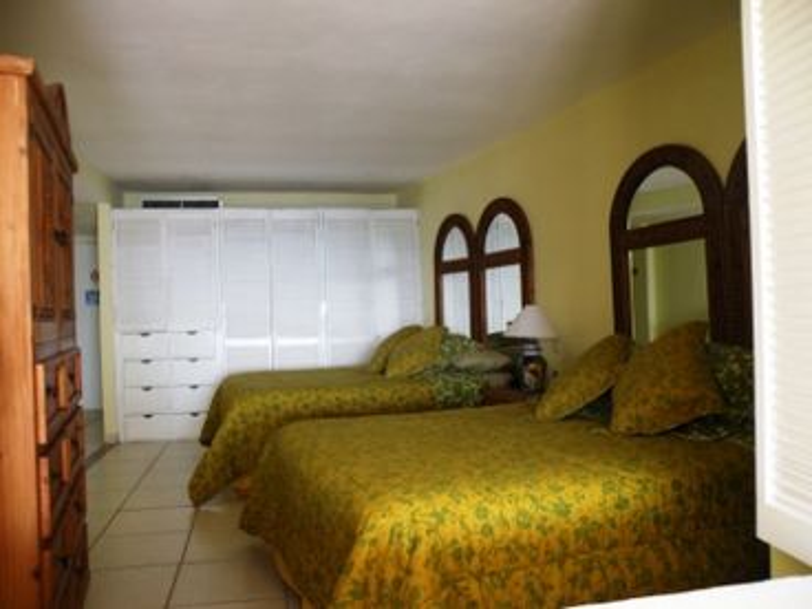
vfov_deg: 51.4
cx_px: 406
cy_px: 304
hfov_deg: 65.3
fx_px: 633
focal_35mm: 27
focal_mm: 4.7
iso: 149
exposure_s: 1/59.8
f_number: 2.8
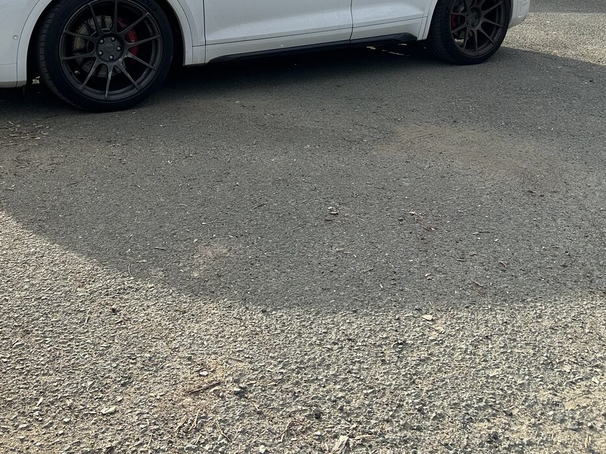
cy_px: 68
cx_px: 291
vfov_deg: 33.7
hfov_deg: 45.8
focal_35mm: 41
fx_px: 717
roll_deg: -2.1
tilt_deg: -10.1
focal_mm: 6.86
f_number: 1.78
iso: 80
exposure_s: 1/2732
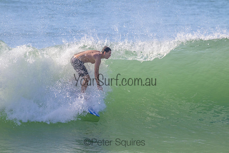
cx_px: 114
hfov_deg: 2.6
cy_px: 76
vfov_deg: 1.7
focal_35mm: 800
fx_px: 5090
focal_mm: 800
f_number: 11
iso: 1600
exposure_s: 1/2000
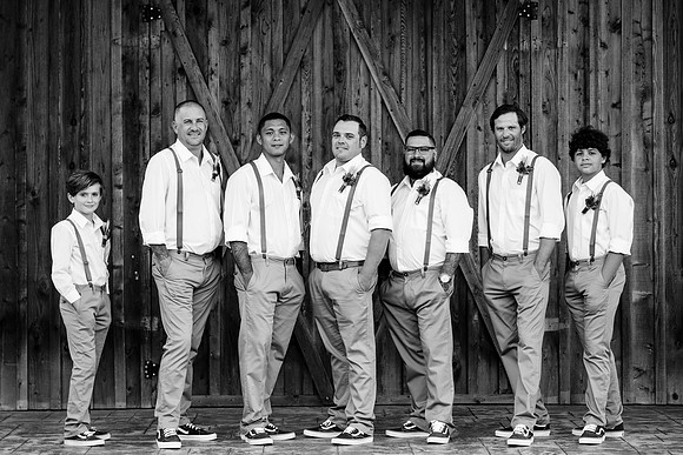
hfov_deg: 18.1
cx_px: 357
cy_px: 217
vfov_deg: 12.1
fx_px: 2150
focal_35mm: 113
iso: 125
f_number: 4
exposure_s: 1/250
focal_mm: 105
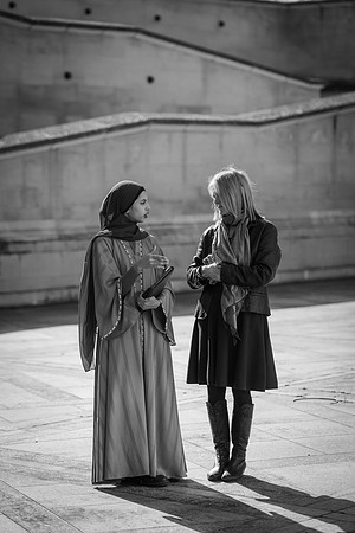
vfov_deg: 17.6
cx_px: 178
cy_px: 266
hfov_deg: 11.8
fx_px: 1716
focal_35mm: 116
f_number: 2.8
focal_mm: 116
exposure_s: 1/2500
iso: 100
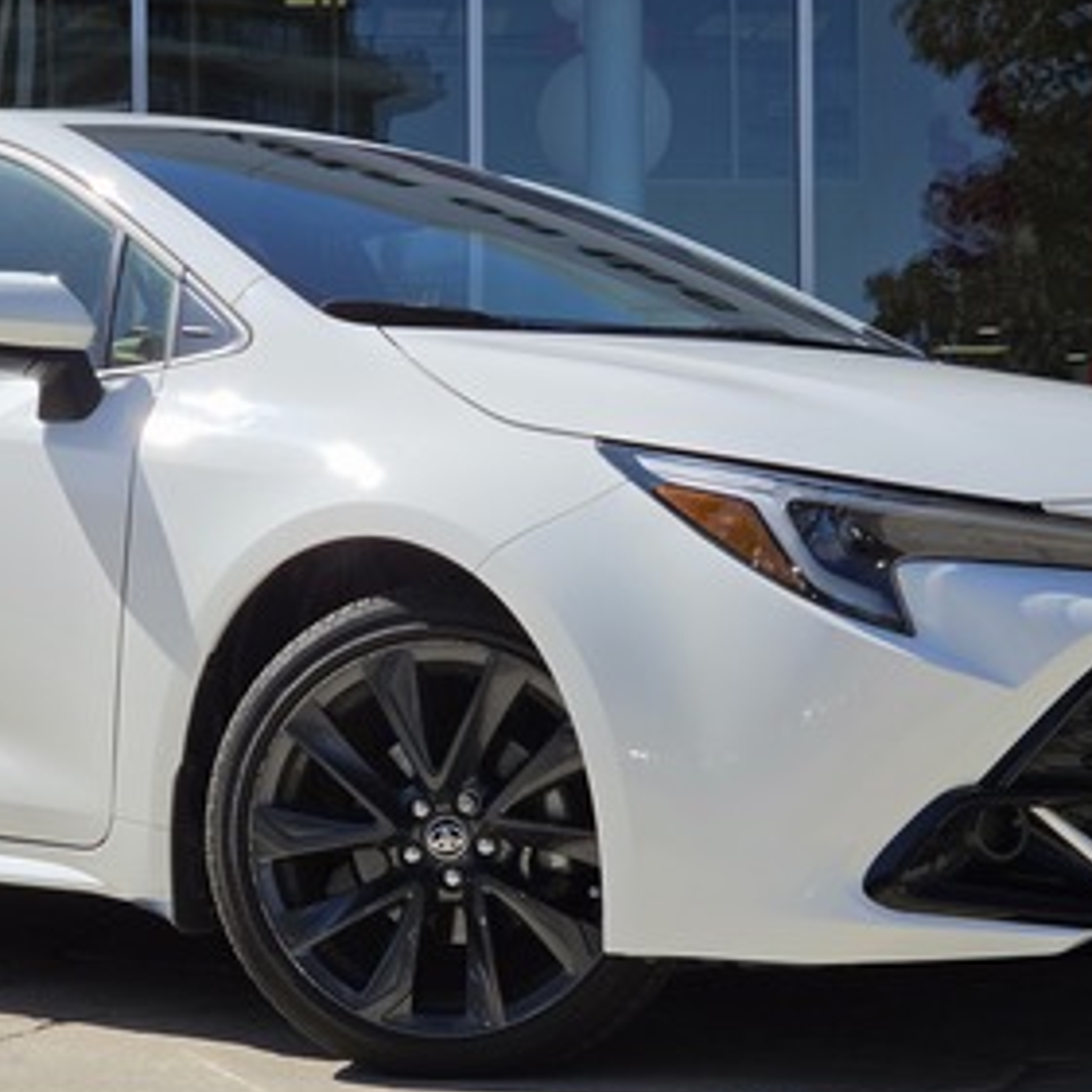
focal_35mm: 91
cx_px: 466
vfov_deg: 19.1
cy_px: 577
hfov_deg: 19.1
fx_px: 3248
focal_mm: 7
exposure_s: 1/1422
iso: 25
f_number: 2.4
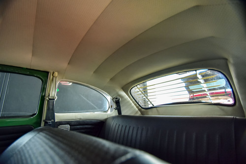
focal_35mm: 15
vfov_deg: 77.3
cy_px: 82
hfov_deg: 100.4
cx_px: 123
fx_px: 102
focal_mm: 10
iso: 800
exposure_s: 1/60
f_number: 4
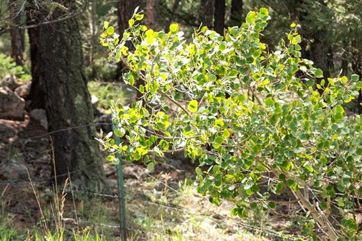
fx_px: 2654
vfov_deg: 5.2
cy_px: 225
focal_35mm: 264
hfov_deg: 7.8
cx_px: -2
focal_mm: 68
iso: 160
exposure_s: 1/250
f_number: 5.6
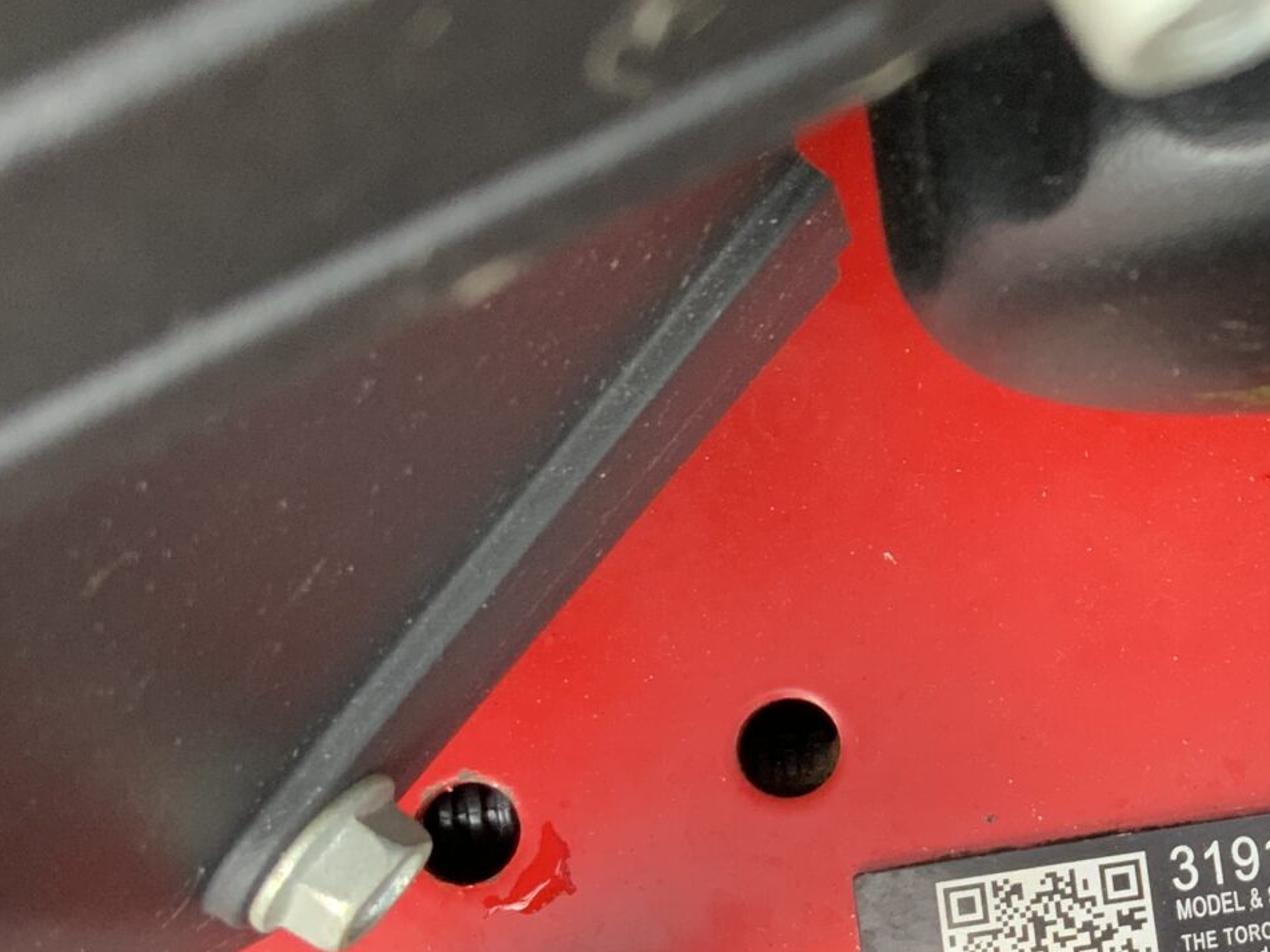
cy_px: 557
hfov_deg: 23.1
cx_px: 1501
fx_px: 2862
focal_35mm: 78
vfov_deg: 18.9
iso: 64
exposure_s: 1/75
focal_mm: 3
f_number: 1.8
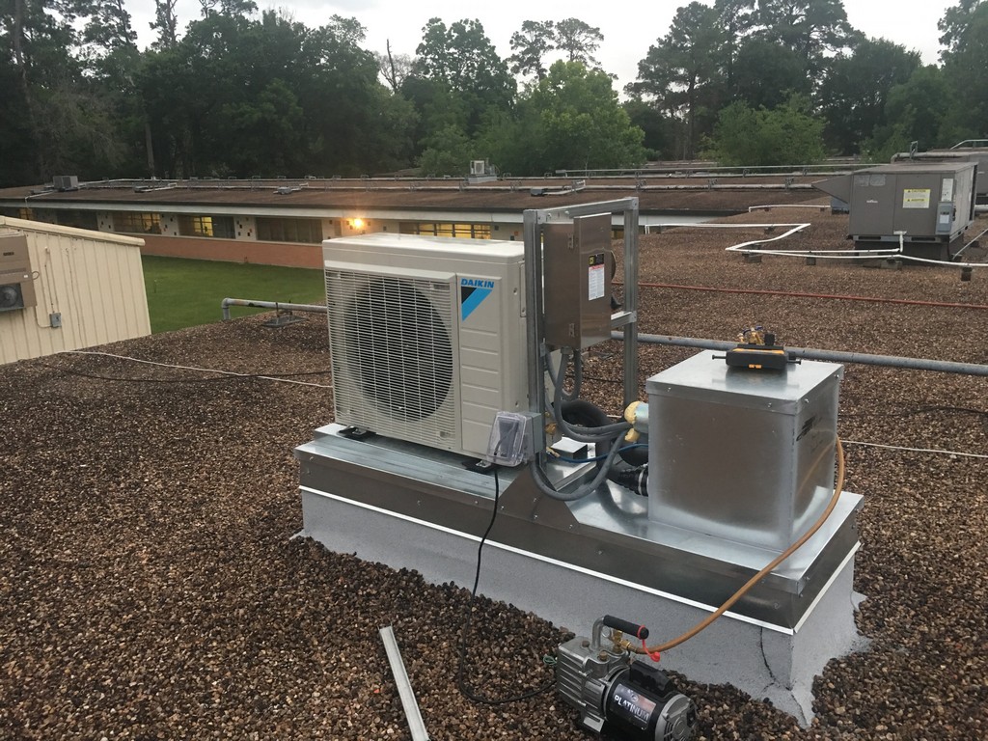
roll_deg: +3.4
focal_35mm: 29
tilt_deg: -12.9
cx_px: 494
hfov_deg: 61.7
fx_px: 828
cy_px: 370
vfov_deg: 48.2
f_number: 2.2
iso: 64
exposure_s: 1/15
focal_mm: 4.15
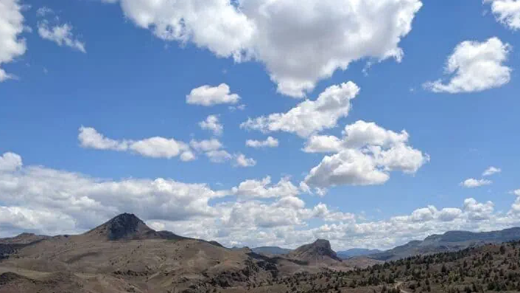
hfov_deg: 61.0
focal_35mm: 32
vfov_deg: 36.1
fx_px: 441
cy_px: 207
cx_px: 278
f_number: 1.7
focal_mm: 4.4
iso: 57
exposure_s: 1/5882
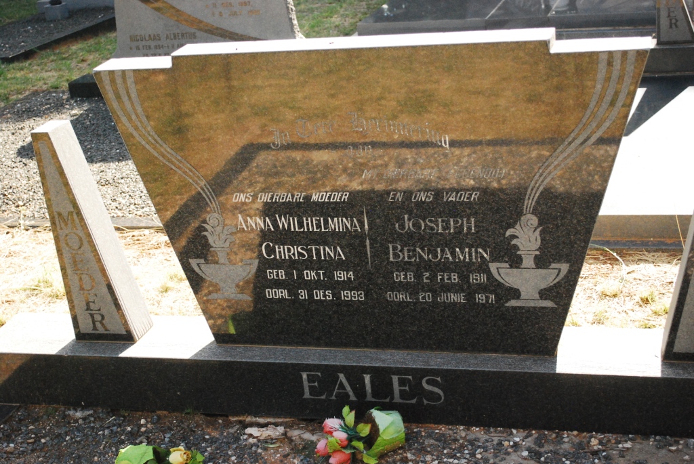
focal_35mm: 57
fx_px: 1100
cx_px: 347
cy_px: 232
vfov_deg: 23.8
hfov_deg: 35.0
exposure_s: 1/1600
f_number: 5.3
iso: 1600
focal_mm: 38
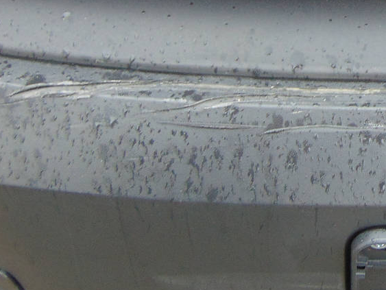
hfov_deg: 26.0
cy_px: 85
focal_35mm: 71
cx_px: 387
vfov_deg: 20.6
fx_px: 792
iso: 80
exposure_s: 1/50
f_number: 3
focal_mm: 4.5
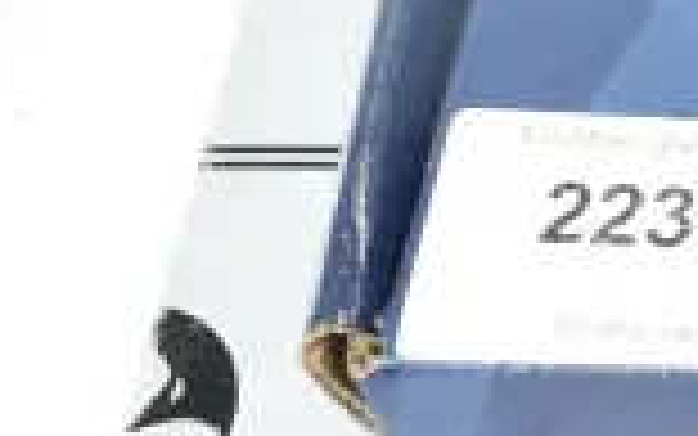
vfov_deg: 10.7
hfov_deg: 14.7
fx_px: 2284
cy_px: -110
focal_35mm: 120
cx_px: 1351
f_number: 6.3
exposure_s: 1/160
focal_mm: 20
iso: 6400
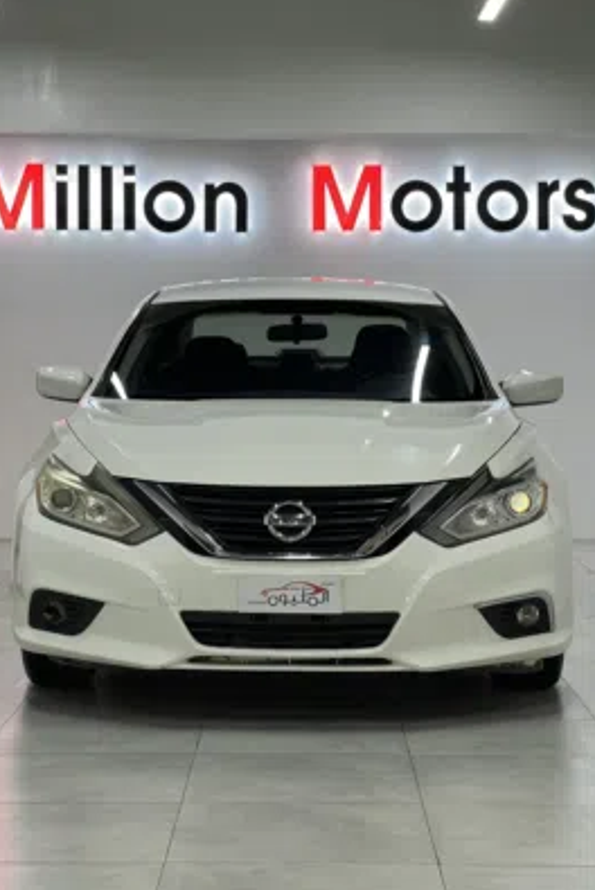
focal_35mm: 81
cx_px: 288
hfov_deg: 16.9
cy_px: 444
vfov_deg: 25.0
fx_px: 2004
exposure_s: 1/50
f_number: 2.8
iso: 250
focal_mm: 9
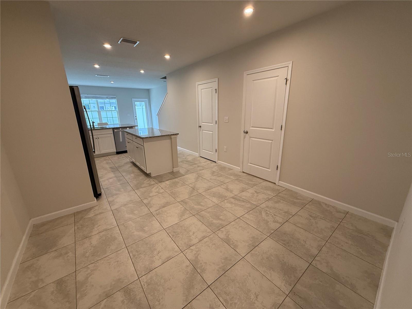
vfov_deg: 85.7
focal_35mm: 14
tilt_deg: -15.1
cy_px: 154
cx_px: 206
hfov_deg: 102.1
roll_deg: +1.5
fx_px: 167
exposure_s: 1/120
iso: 250
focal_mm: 2.22
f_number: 2.2
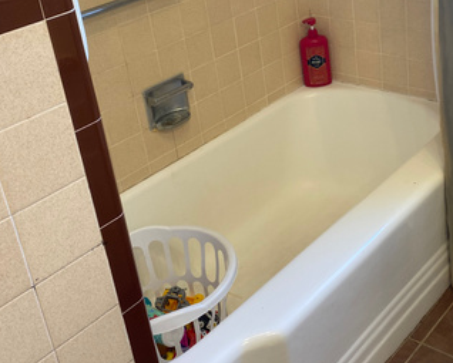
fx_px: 684
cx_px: 332
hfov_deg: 35.9
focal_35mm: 51
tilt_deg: -23.5
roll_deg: +4.8
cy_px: 110
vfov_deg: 29.4
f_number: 1.8
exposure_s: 1/60
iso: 64
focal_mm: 4.25
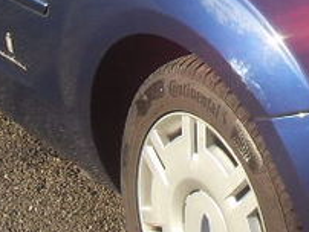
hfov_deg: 10.5
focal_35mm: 183
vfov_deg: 7.9
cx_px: 425
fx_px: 1635
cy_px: -134
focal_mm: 6.3
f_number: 2.8
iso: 80
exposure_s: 1/250
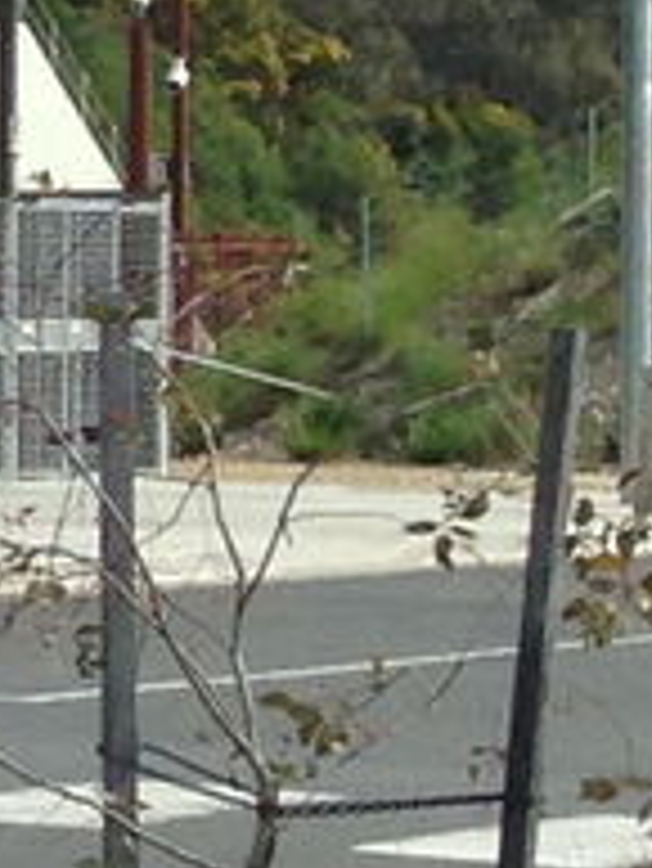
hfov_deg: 3.8
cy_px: 198
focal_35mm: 328
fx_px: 8228
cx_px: -3202
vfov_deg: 6.0
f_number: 2.4
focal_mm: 4.13
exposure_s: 1/1153
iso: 50
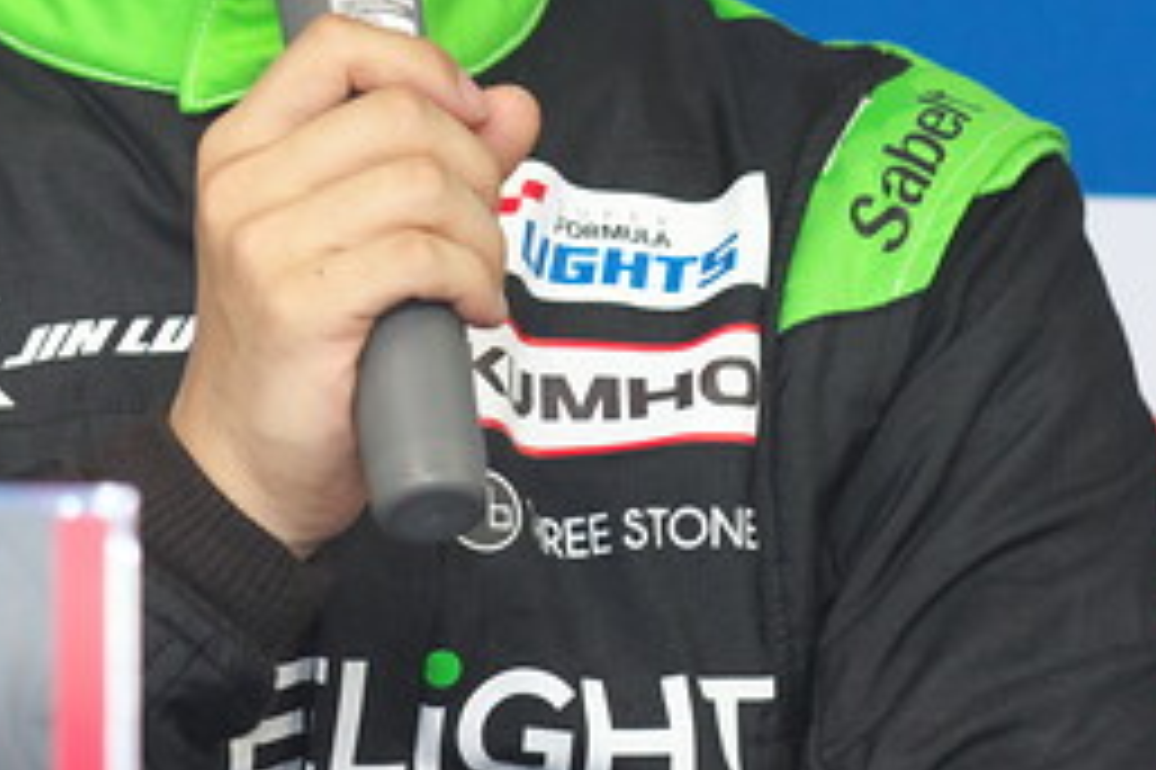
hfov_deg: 3.9
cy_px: -81
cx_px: 396
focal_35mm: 525
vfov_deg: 2.6
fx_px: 16860
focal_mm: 125
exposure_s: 1/200
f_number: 4
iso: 1000
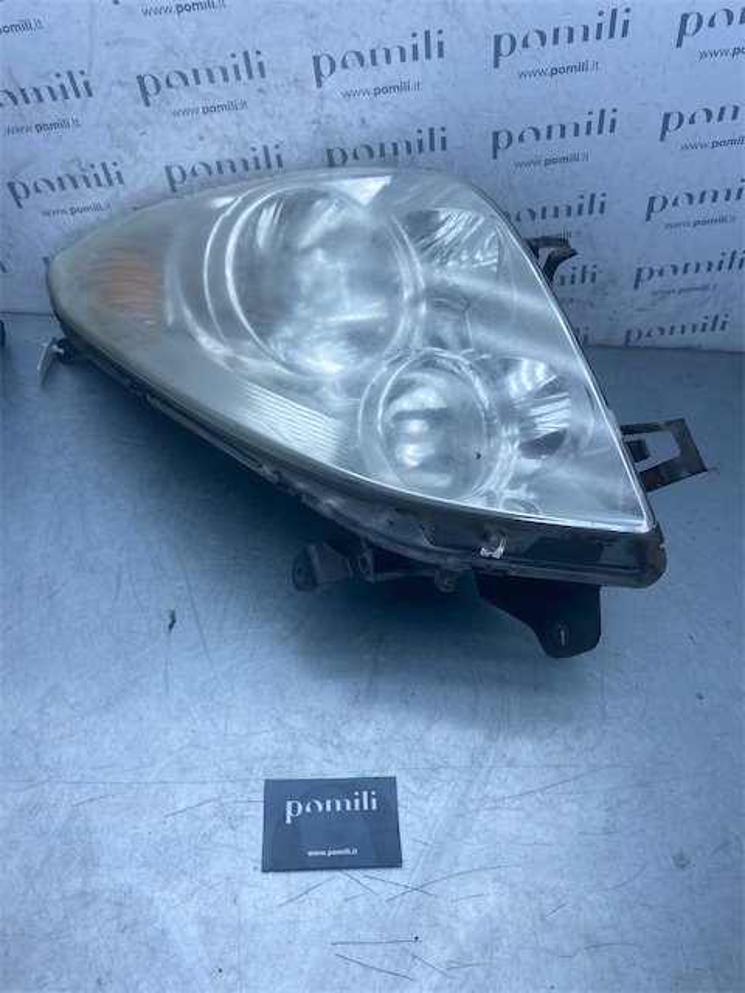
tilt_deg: -48.4
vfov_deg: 67.3
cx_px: 372
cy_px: 496
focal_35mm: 26
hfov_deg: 53.1
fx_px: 746
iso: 32
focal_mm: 4.25
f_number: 1.8
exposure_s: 1/1258
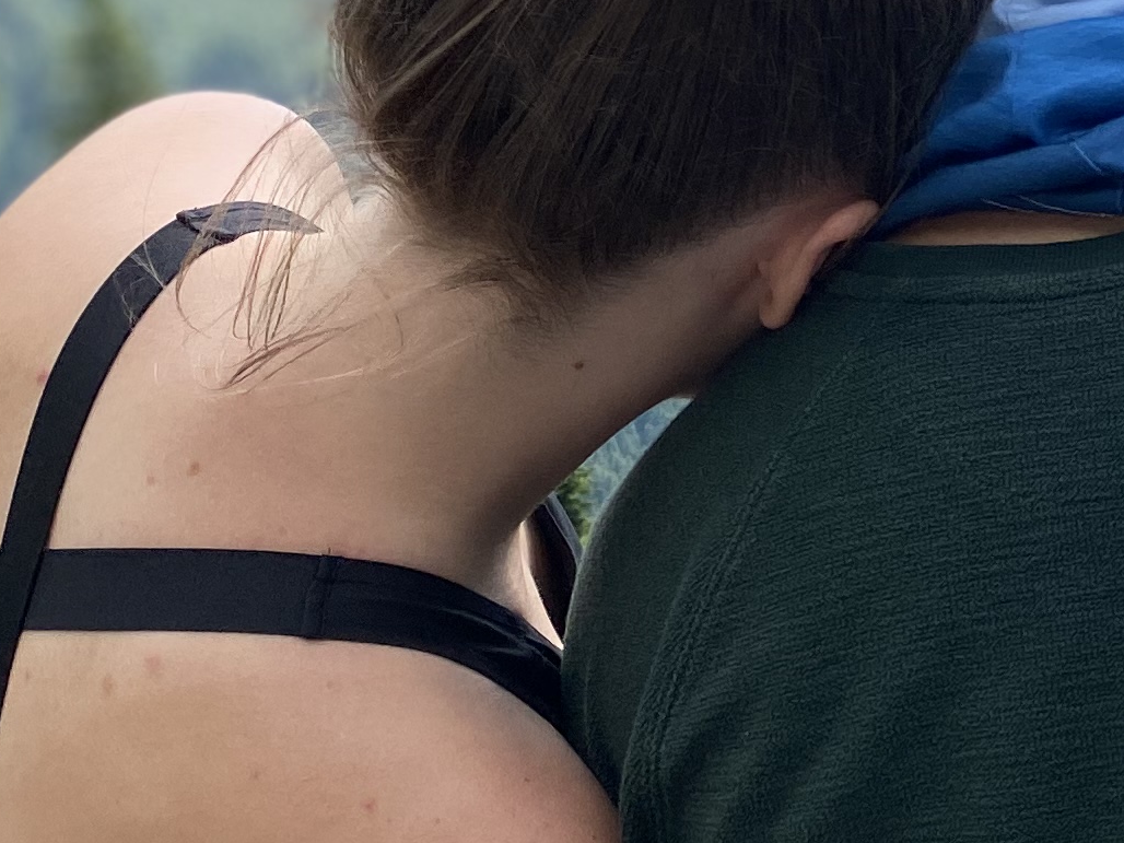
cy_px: 57
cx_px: 1646
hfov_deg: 17.5
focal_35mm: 102
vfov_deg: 14.3
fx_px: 3312
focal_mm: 4.25
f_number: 1.8
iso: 32
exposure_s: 1/2358
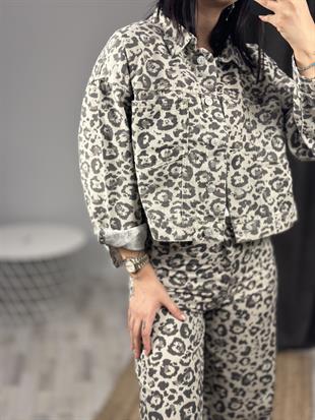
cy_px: 210
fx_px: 582
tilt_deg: -34.2
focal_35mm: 48
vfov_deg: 39.6
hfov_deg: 30.3
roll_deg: +2.3
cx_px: 158
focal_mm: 6.86
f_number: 1.78
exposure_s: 1/100
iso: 100
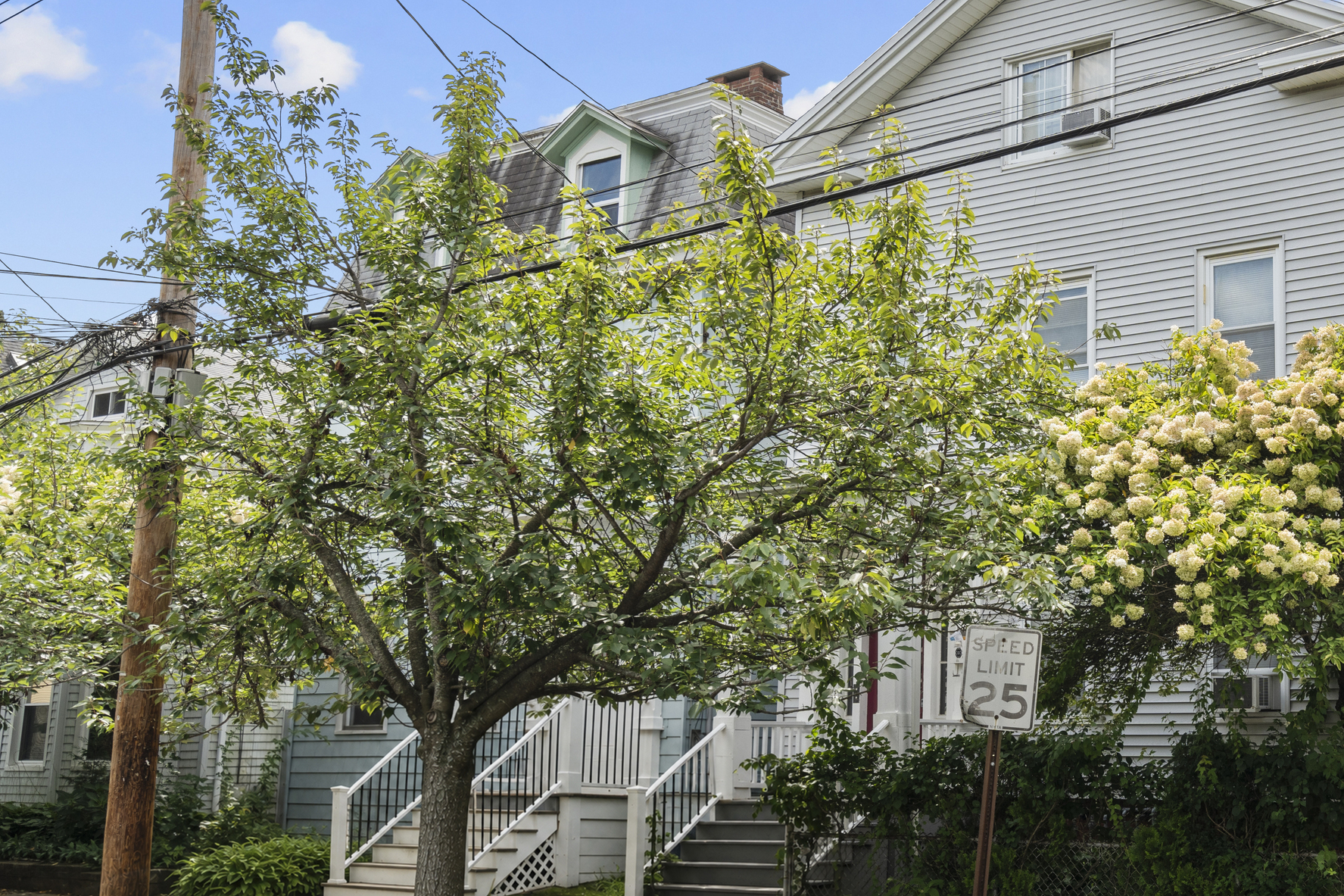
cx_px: 1150
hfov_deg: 41.0
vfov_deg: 29.9
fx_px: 1680
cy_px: 469
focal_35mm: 45
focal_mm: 26
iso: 200
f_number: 9
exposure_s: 1/30
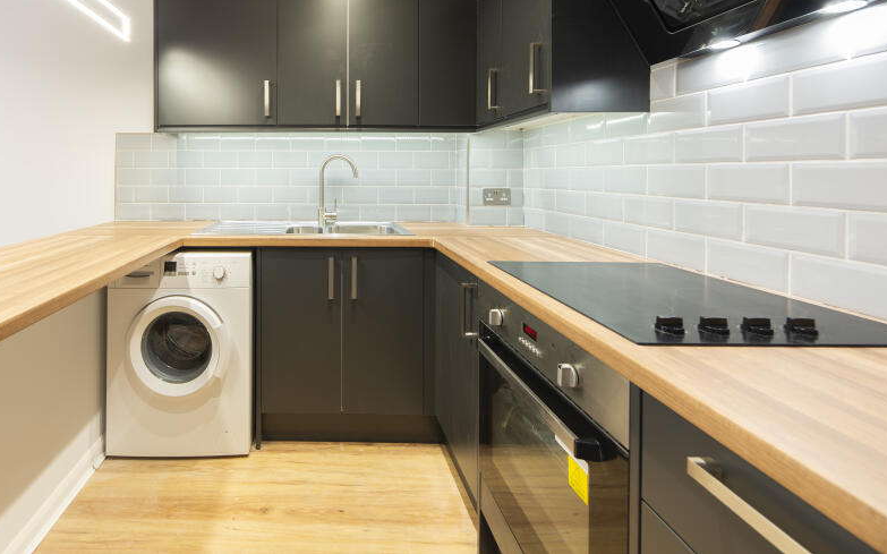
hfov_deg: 95.0
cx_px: 313
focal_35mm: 16
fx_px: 387
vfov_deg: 68.4
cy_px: 168
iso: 125
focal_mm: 12
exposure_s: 1/2.5
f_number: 16
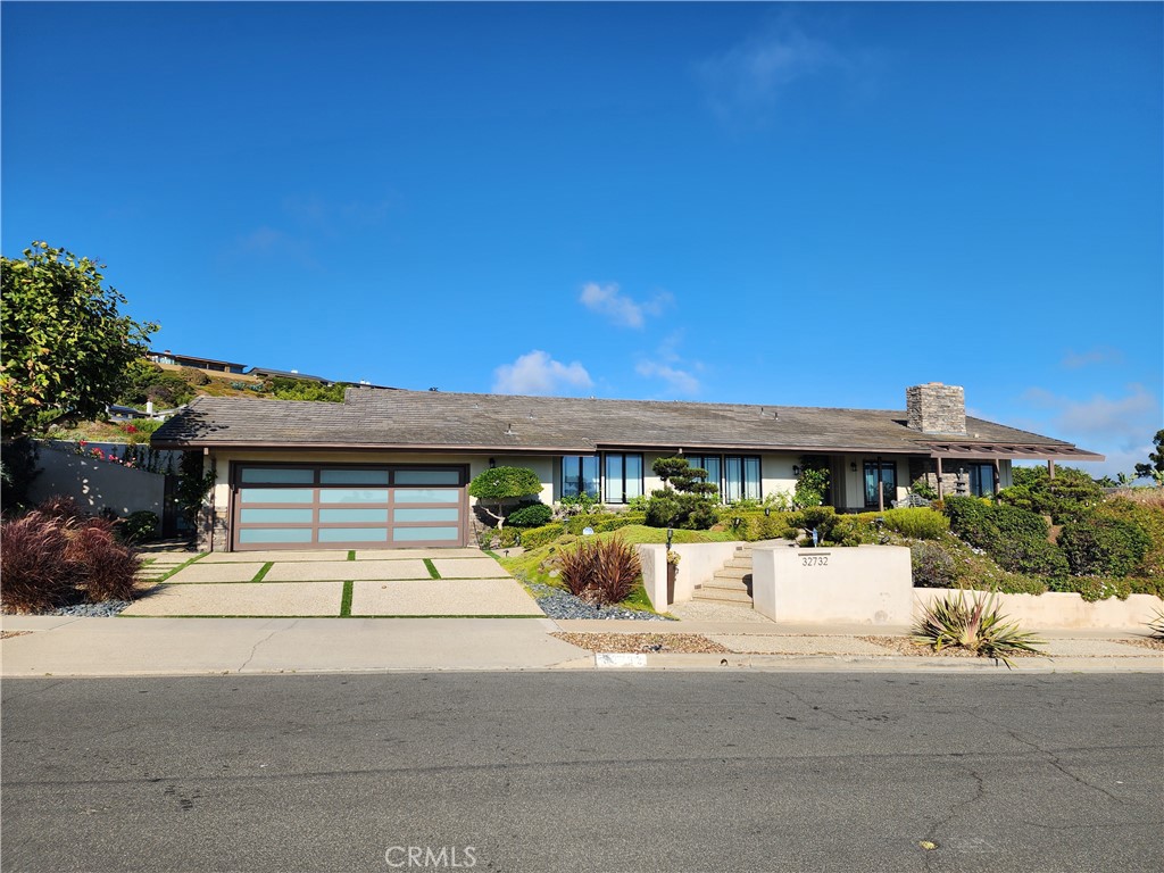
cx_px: 582
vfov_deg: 58.9
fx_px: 773
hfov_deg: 73.9
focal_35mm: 23
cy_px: 436
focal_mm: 6.4
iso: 12
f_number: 1.8
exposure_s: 1/1173
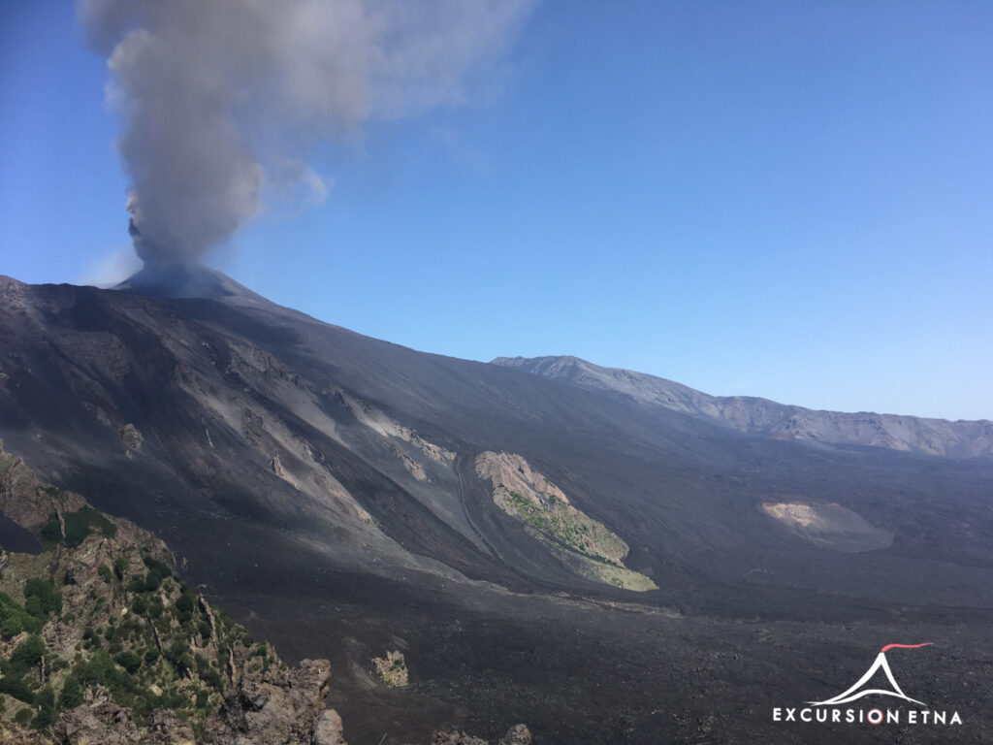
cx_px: 496
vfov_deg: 48.2
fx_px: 832
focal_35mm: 29
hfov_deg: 61.7
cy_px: 372
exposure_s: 1/1054
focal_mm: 4.15
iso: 25
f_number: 2.2
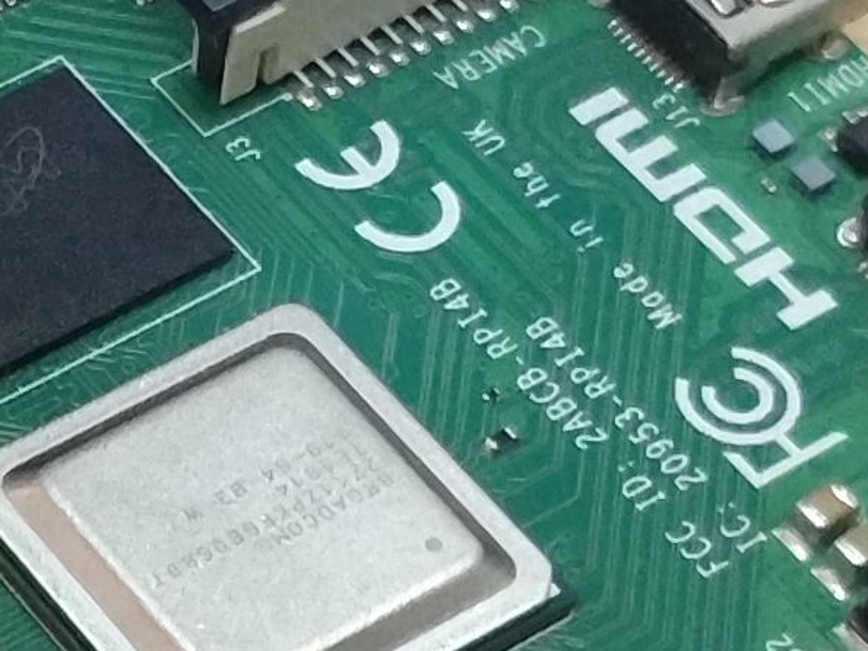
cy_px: 479
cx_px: -102
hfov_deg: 10.3
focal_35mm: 189
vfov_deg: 7.9
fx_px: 4741
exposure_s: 1/25
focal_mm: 4.73
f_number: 2.2
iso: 400
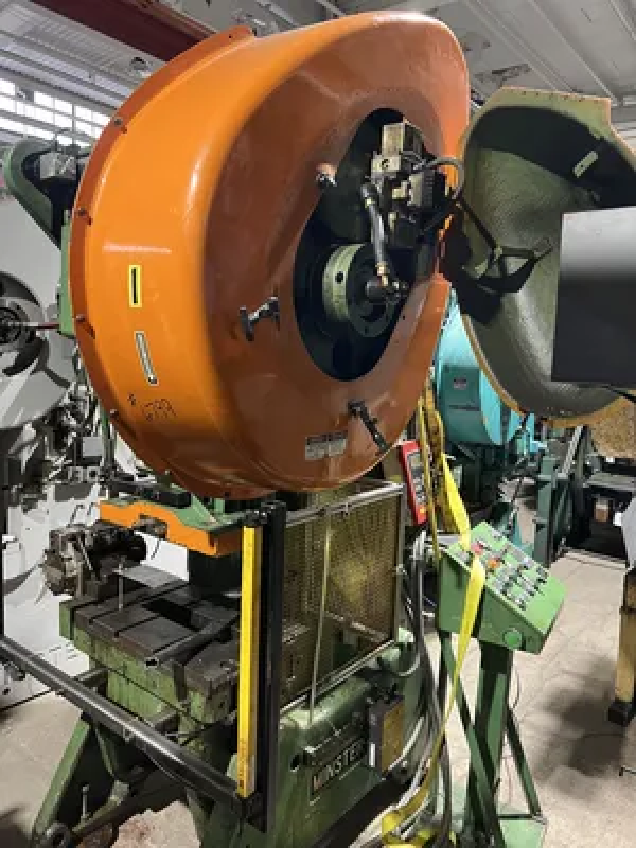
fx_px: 637
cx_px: 318
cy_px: 424
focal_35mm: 26
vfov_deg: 67.3
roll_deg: -1.4
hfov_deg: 53.1
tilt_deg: -5.9
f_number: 1.5
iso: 500
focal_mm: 5.7
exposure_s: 1/60
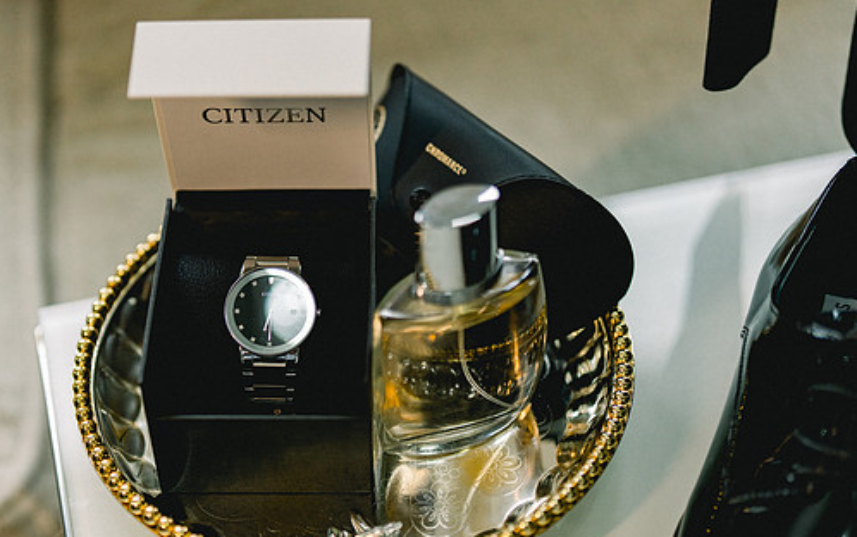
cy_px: 333
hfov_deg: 30.1
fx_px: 1589
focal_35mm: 68
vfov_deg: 19.1
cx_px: 330
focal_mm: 50
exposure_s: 1/1600
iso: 640
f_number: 1.4
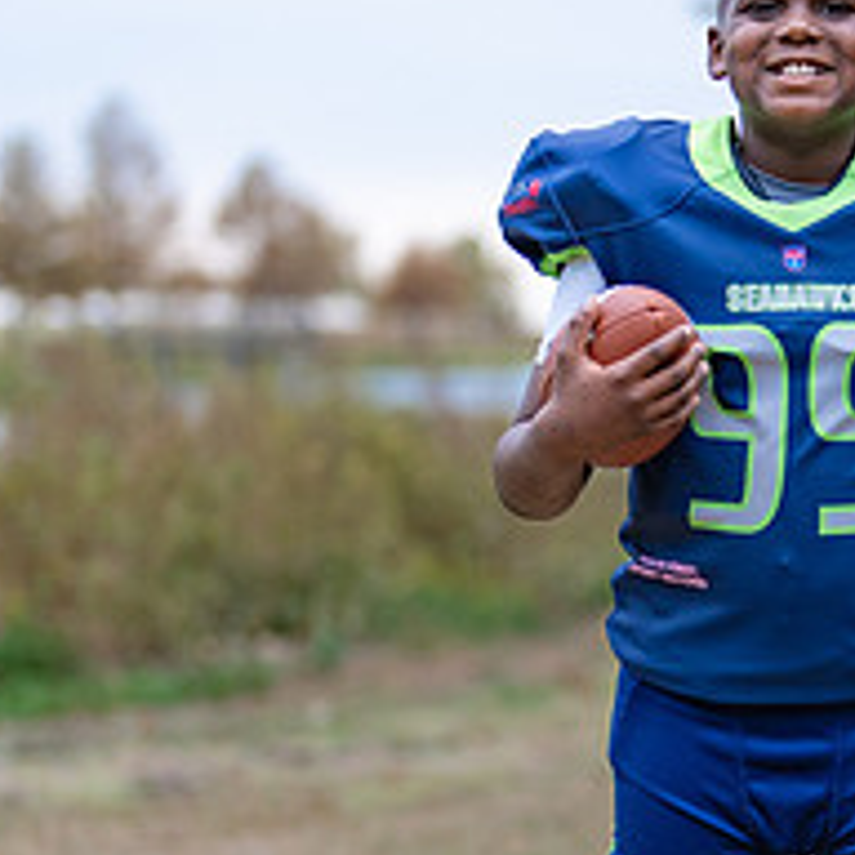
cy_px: 674
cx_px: 987
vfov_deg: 11.2
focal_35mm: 155
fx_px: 4331
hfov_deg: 11.1
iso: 100
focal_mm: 50
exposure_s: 1/400
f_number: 1.2
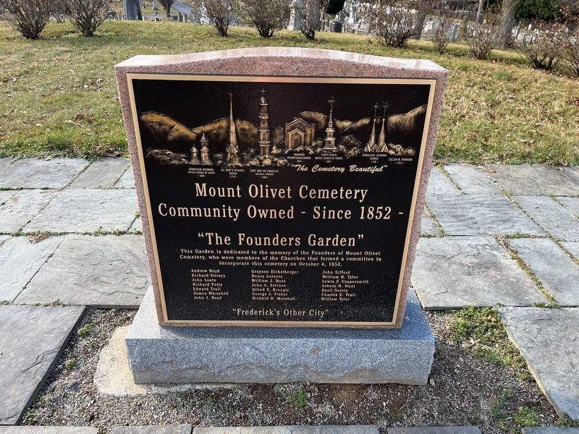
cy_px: 217
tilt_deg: -28.2
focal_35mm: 26
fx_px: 435
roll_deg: -1.2
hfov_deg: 67.3
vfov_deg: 53.1
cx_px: 290
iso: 50
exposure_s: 1/542
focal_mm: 5.1
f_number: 1.6
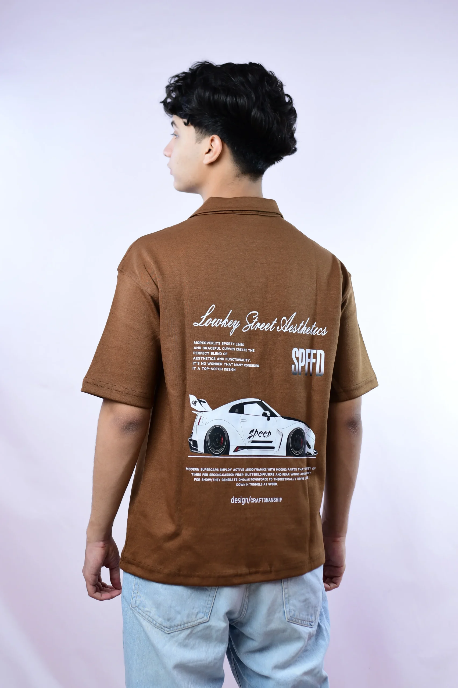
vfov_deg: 38.2
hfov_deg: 26.0
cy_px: 344
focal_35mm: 52
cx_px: 229
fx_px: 993
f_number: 2.8
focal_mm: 35
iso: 250
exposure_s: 1/100
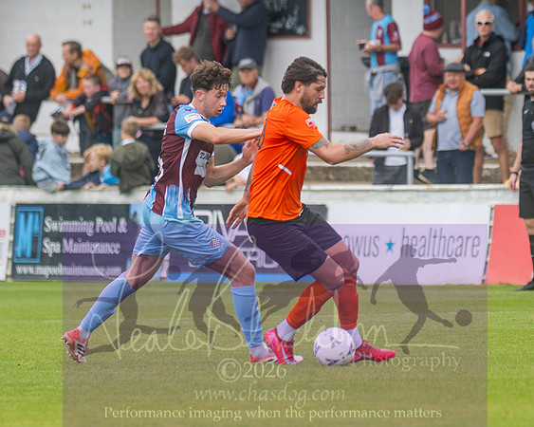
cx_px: 296
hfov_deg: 2.9
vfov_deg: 2.4
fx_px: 10376
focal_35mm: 657
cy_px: 170
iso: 220
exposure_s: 1/1250
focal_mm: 195
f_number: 2.8
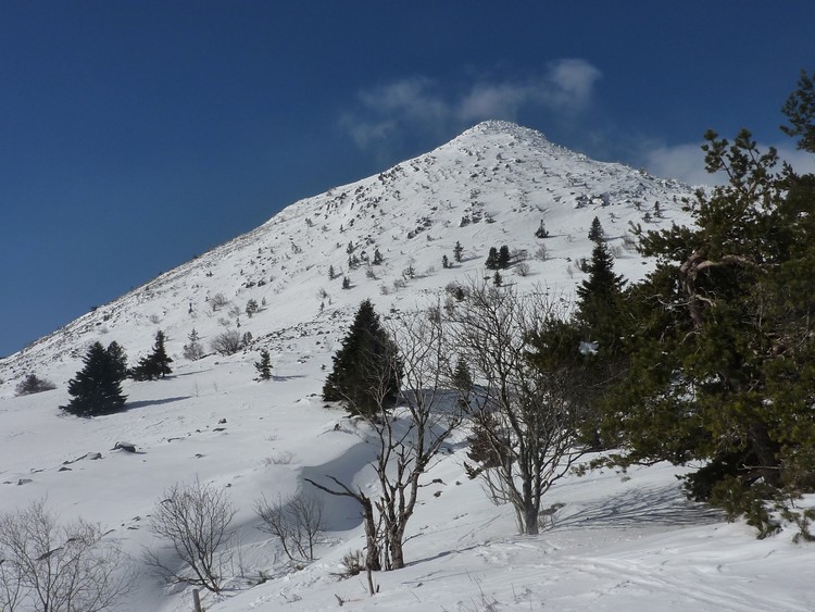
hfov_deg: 56.8
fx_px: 754
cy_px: 306
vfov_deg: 44.2
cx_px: 408
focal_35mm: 32
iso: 125
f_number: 6.3
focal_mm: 4.4
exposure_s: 1/1000
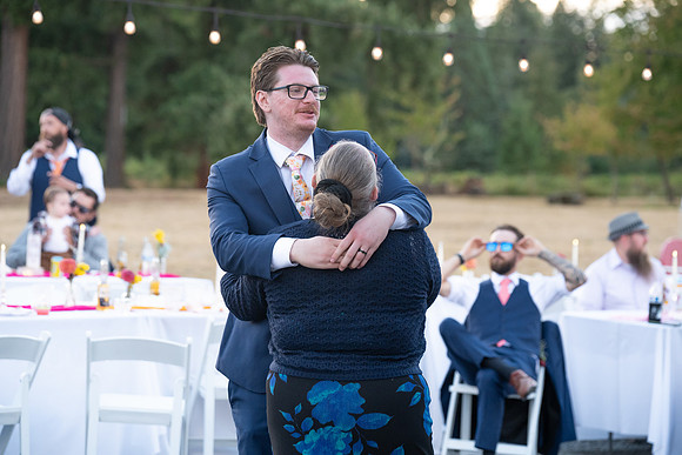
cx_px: 341
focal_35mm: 110
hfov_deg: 18.6
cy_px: 228
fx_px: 2084
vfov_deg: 12.5
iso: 2000
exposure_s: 1/500
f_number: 4
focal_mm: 110
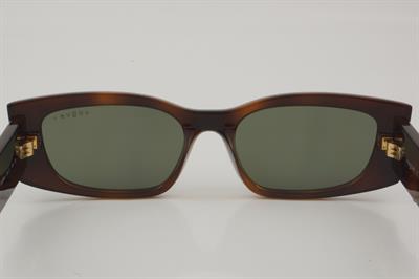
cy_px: 140
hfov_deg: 24.6
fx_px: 959
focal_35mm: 82
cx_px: 210
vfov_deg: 16.5
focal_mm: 55
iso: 100
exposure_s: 1/3
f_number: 32
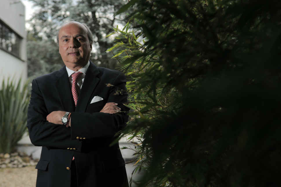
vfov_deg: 16.4
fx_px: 652
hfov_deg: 24.3
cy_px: 94
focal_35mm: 84
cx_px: 140
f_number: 5
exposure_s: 1/320
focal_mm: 55
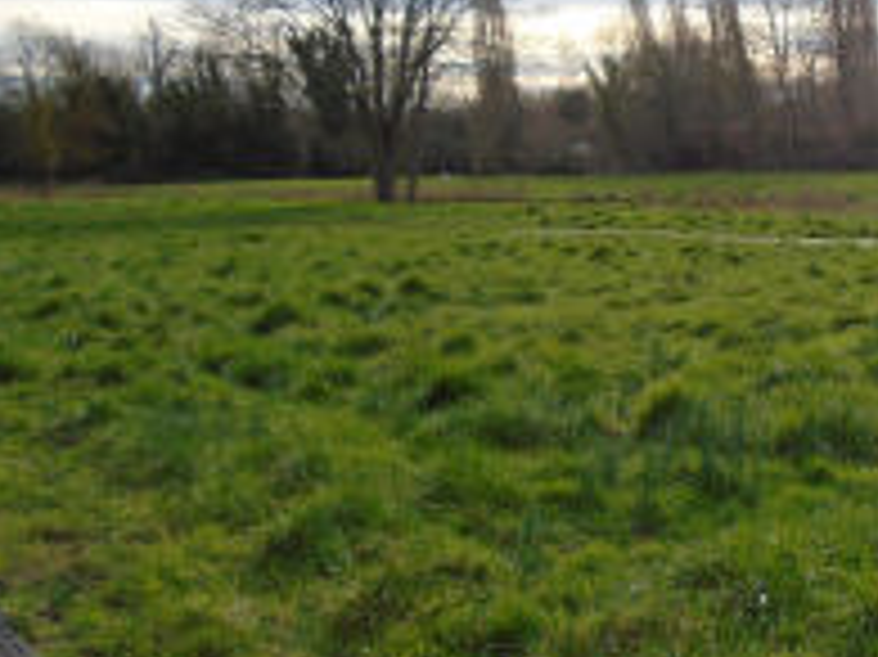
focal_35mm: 55
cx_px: 837
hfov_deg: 32.7
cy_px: 412
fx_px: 1394
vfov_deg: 26.4
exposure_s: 1/640
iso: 100
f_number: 3.2
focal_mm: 4.6
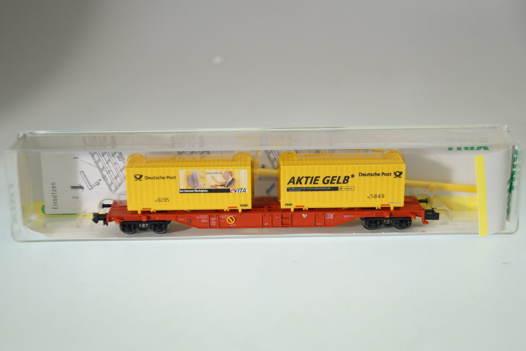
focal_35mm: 54
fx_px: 789
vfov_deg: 25.1
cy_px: 174
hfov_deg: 36.9
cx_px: 271
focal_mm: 30
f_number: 4.5
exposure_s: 1/160
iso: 250
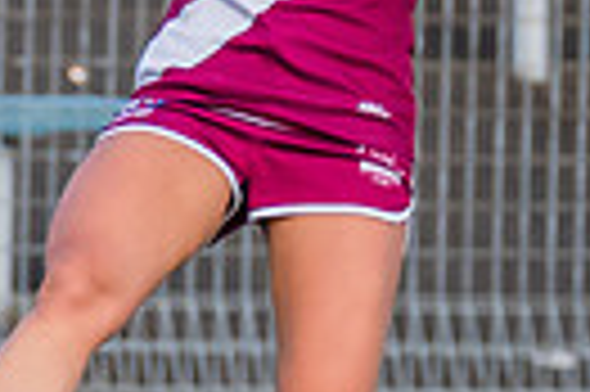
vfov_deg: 0.3
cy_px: 64
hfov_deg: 0.5
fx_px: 74116
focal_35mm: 4528
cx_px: -39
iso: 1600
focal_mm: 500
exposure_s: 1/1600
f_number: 6.3
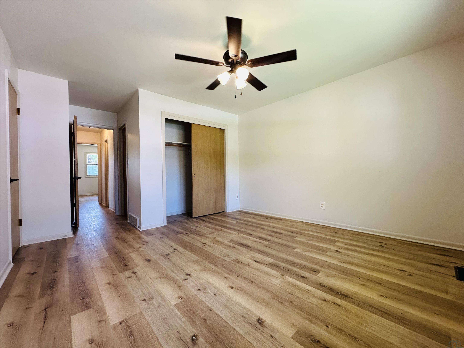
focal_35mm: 14
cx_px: 232
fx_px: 188
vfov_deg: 85.7
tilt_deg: +0.5
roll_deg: +0.5
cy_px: 174
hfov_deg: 102.1
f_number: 2.2
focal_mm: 2.22
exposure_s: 1/120
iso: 250
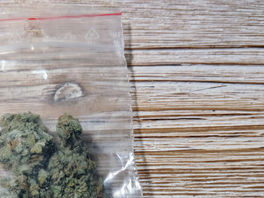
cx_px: 73
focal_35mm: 50
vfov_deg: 28.0
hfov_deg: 37.4
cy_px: 178
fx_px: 381
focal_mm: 4.44
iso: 195
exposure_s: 1/100
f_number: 1.8
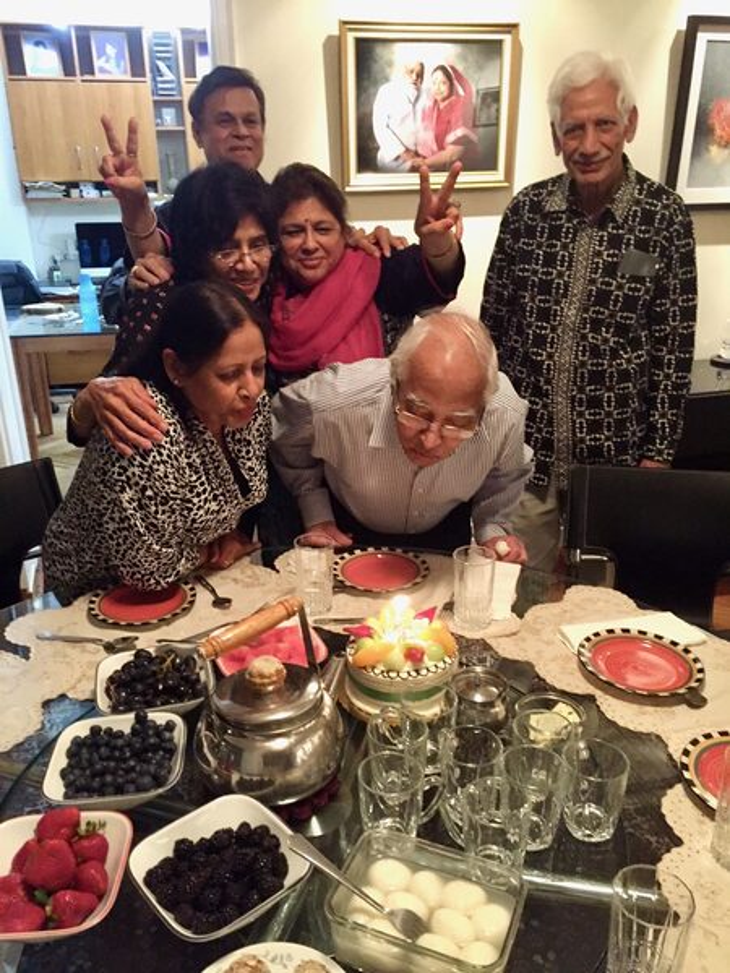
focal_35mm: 29
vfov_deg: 61.7
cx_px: 365
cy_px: 486
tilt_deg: -19.5
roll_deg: +0.3
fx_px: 815
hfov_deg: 48.2
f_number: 2.2
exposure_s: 1/15
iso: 400
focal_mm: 4.15
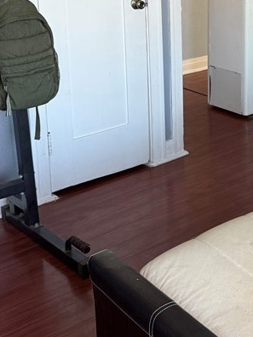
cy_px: 47
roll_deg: +0.2
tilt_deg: -11.4
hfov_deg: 22.9
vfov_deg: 30.1
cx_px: 240
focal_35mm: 62
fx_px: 604
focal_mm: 6.76
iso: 200
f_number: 1.78
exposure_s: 1/101
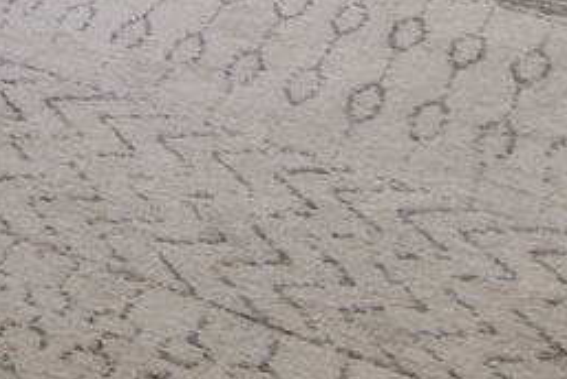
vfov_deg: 8.0
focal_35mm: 132
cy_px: -973
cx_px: -911
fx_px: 2081
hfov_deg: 11.7
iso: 400
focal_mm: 17
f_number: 11
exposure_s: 1/100
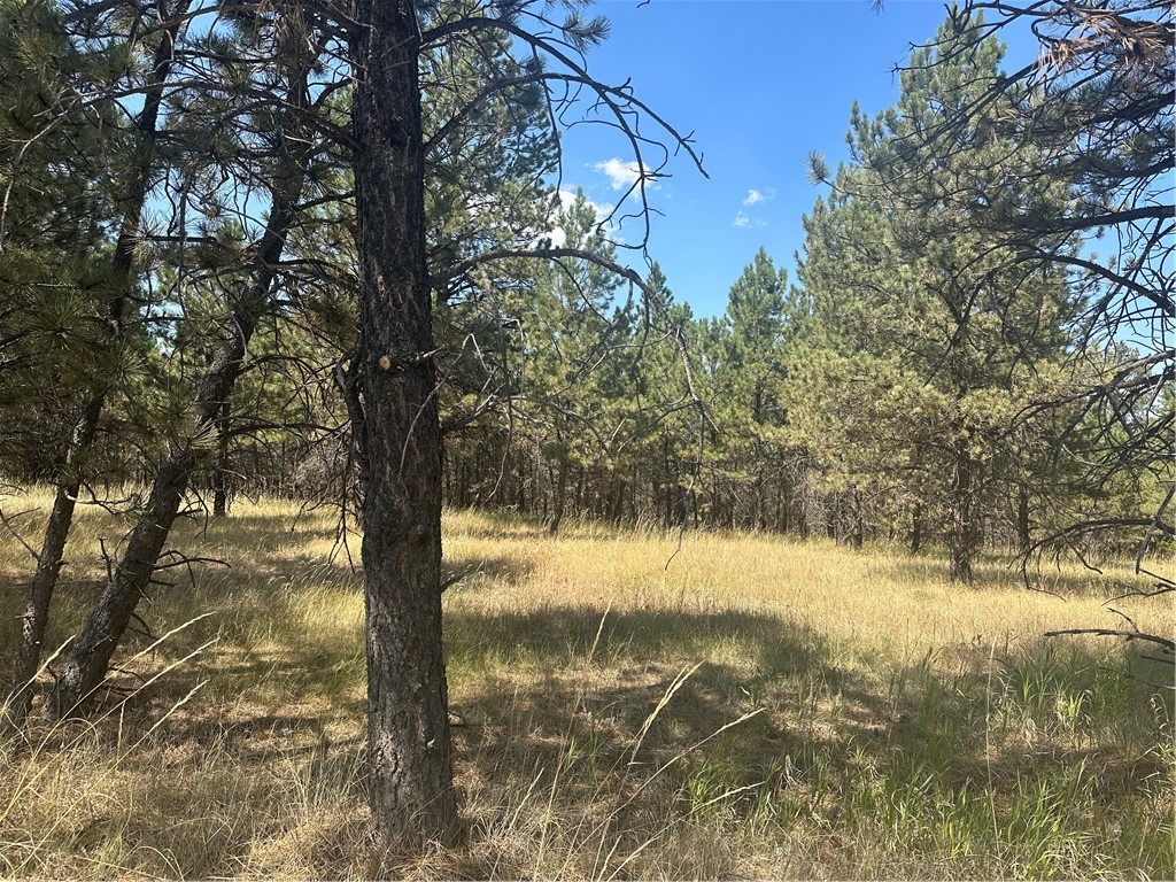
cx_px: 588
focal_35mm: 24
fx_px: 815
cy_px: 441
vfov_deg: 56.8
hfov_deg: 71.6
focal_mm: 6.86
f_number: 1.78
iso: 80
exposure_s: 1/1988
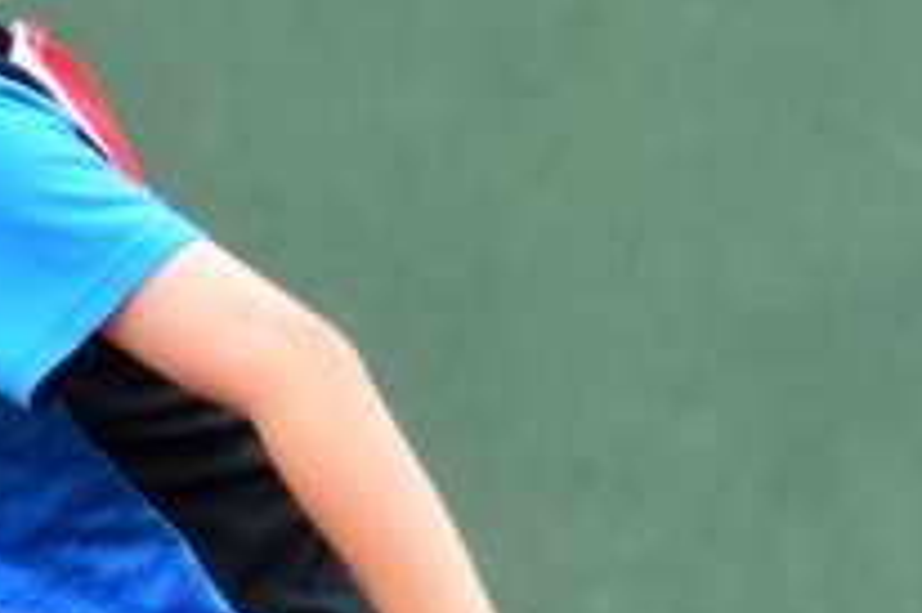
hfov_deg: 4.0
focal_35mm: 510
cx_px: -54
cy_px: 479
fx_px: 13051
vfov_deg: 2.7
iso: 500
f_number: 4.5
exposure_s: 1/1250
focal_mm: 70
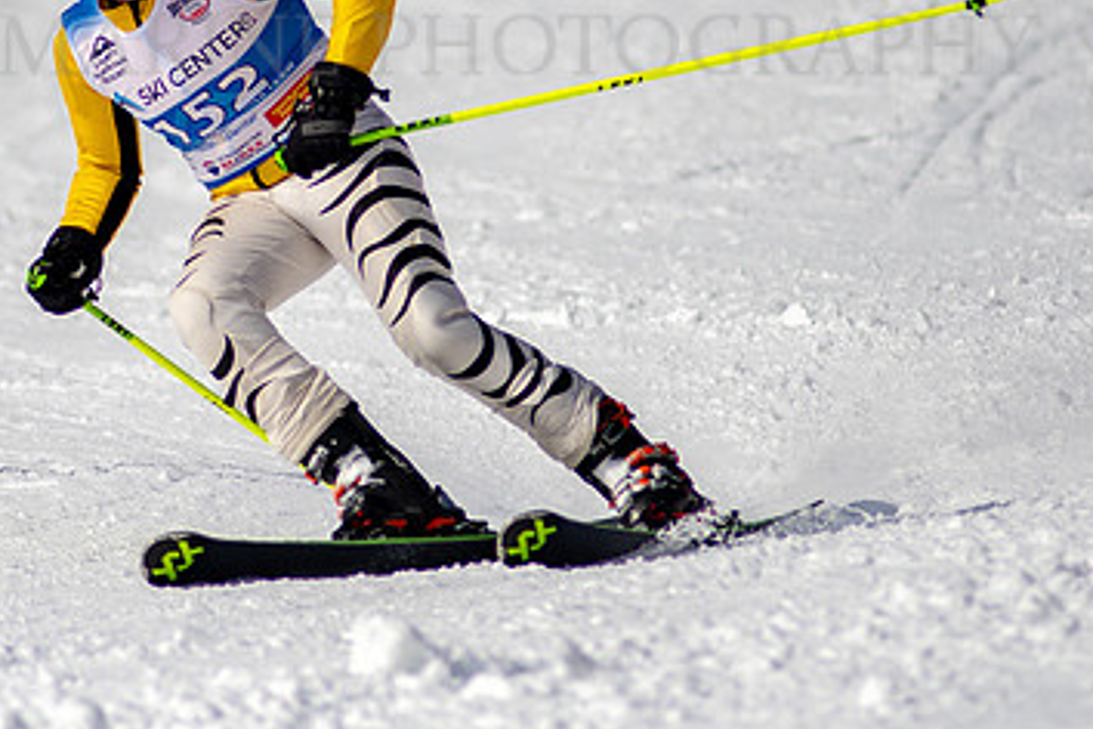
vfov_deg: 1.6
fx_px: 26442
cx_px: 241
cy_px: 77
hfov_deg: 2.4
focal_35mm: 871
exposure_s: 1/6400
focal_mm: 300
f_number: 2.8
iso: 100
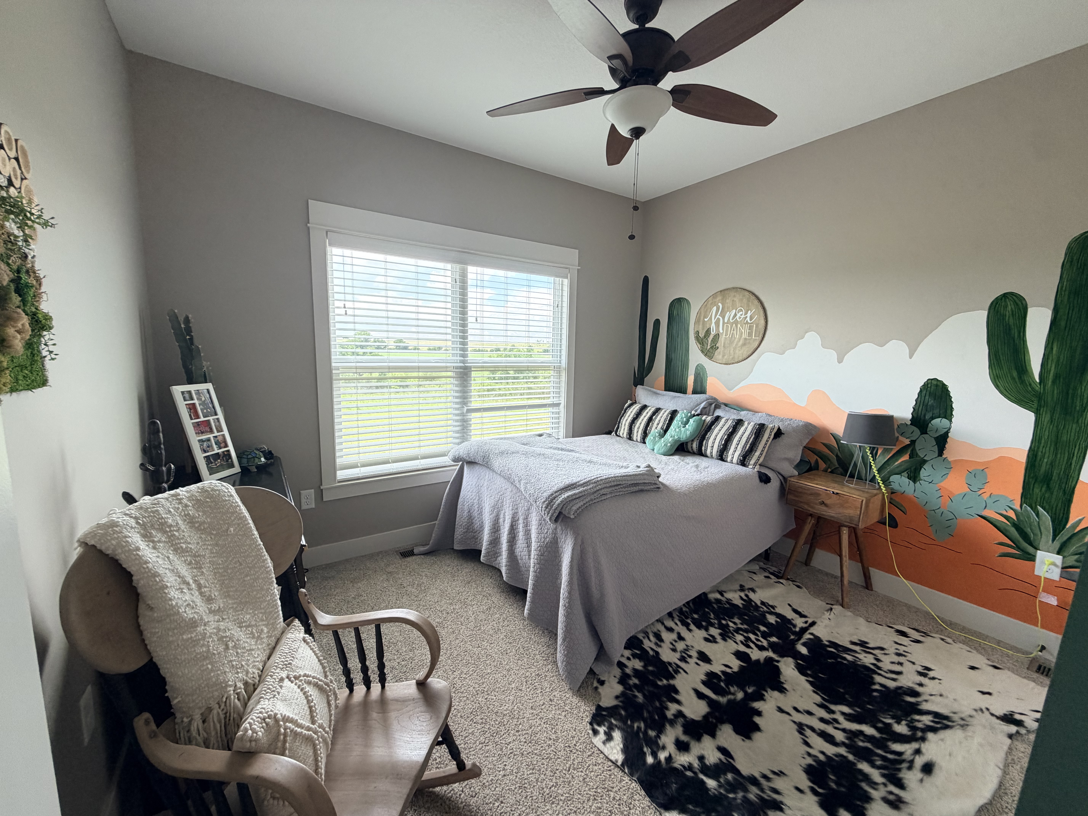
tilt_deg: -7.2
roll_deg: -1.2
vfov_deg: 85.7
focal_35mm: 14
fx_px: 440
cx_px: 544
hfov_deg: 102.1
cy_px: 408
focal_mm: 2.22
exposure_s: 1/121
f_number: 2.2
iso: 125
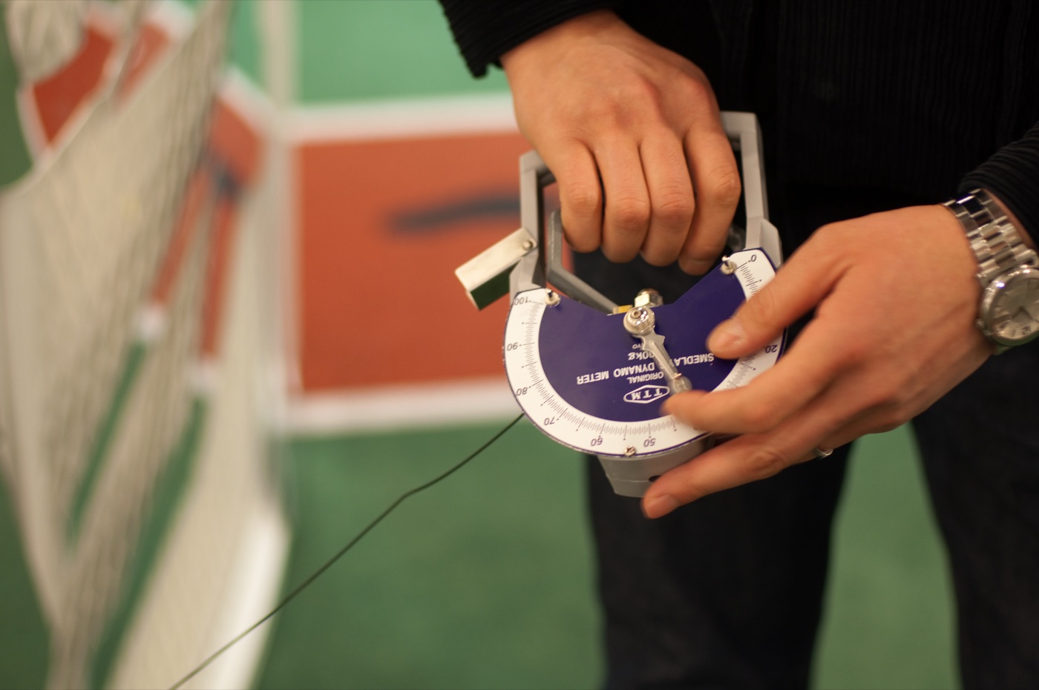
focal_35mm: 75
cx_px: 520
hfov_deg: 27.0
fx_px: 2162
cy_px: 345
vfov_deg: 18.1
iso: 200
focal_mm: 50
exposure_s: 1/20
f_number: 2.2
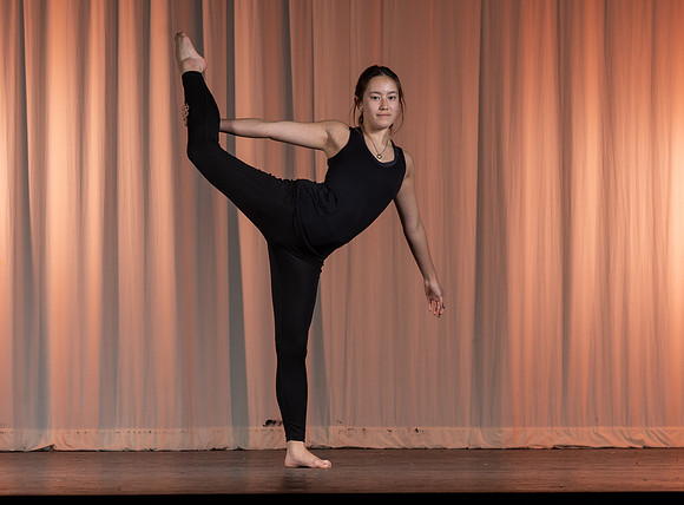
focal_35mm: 133
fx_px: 2621
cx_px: 362
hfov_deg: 14.9
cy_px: 272
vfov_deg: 11.0
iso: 125
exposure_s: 1/160
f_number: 6.3
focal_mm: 85
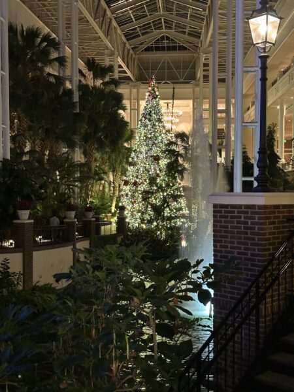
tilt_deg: +0.2
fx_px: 544
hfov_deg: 30.3
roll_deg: -0.6
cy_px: 196
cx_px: 147
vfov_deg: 39.7
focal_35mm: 48
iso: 640
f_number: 1.78
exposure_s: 1/24
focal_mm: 6.86
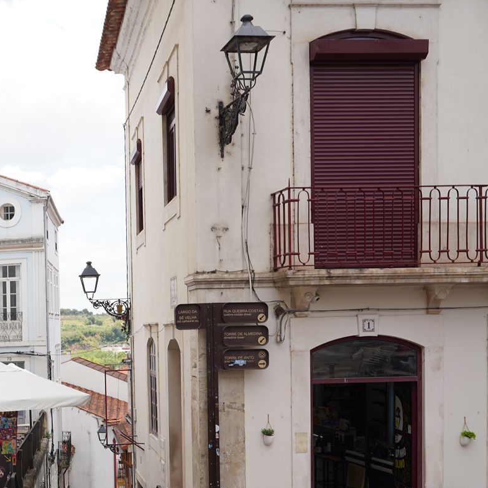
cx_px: 1
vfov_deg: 32.2
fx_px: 829
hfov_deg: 30.5
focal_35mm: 52
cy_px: 369
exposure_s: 1/100
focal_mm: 24
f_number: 9
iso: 100
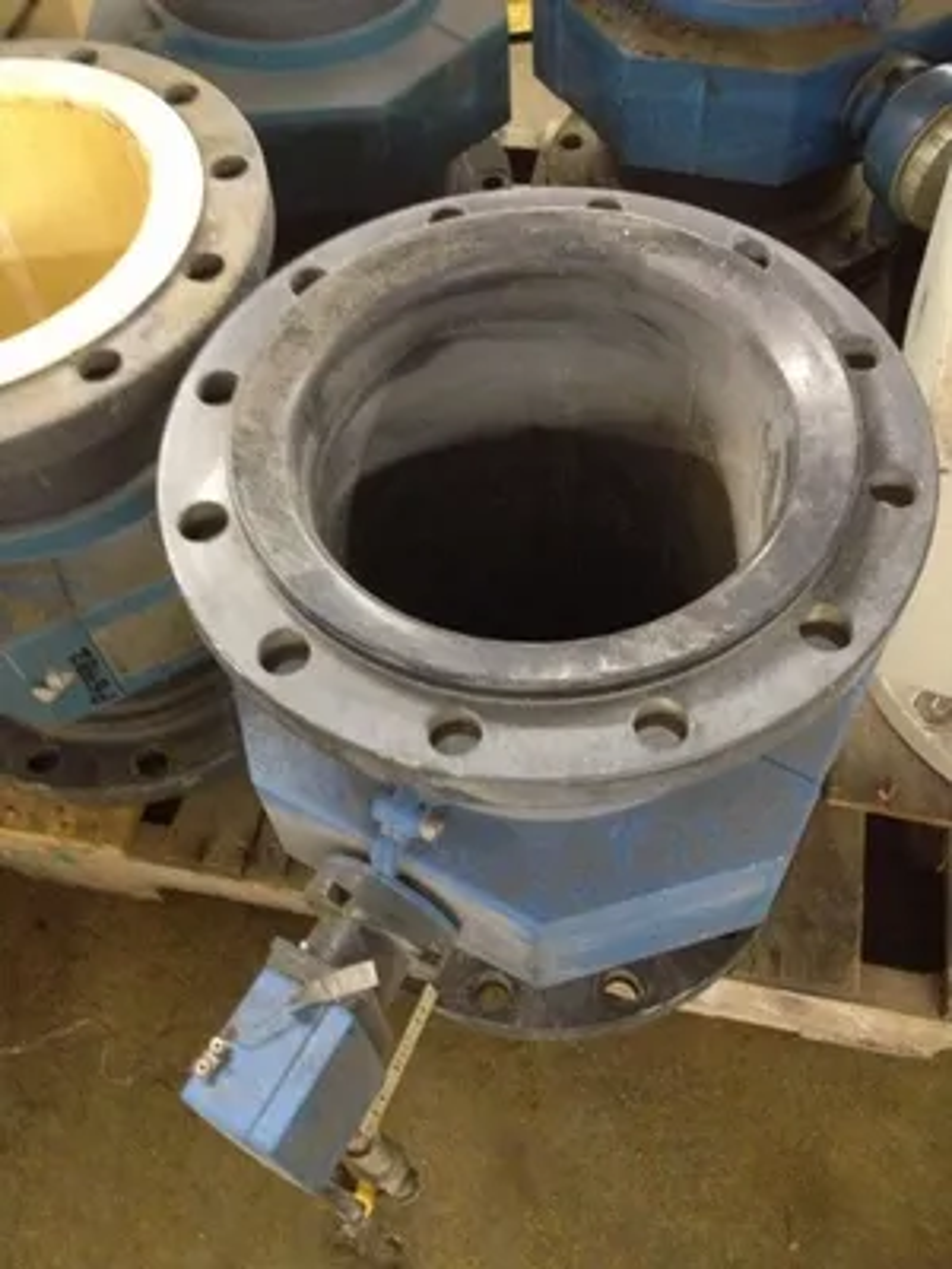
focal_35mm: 35
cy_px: 634
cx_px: 476
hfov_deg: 40.7
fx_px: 1283
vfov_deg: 52.6
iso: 640
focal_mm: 4.28
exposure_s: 1/15
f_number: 2.4
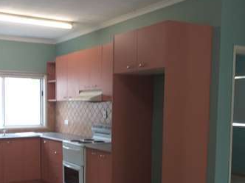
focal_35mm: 47
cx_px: 65
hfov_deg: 39.5
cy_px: 132
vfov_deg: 30.5
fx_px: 333
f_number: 1.7
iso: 64
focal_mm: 3.93
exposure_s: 1/50
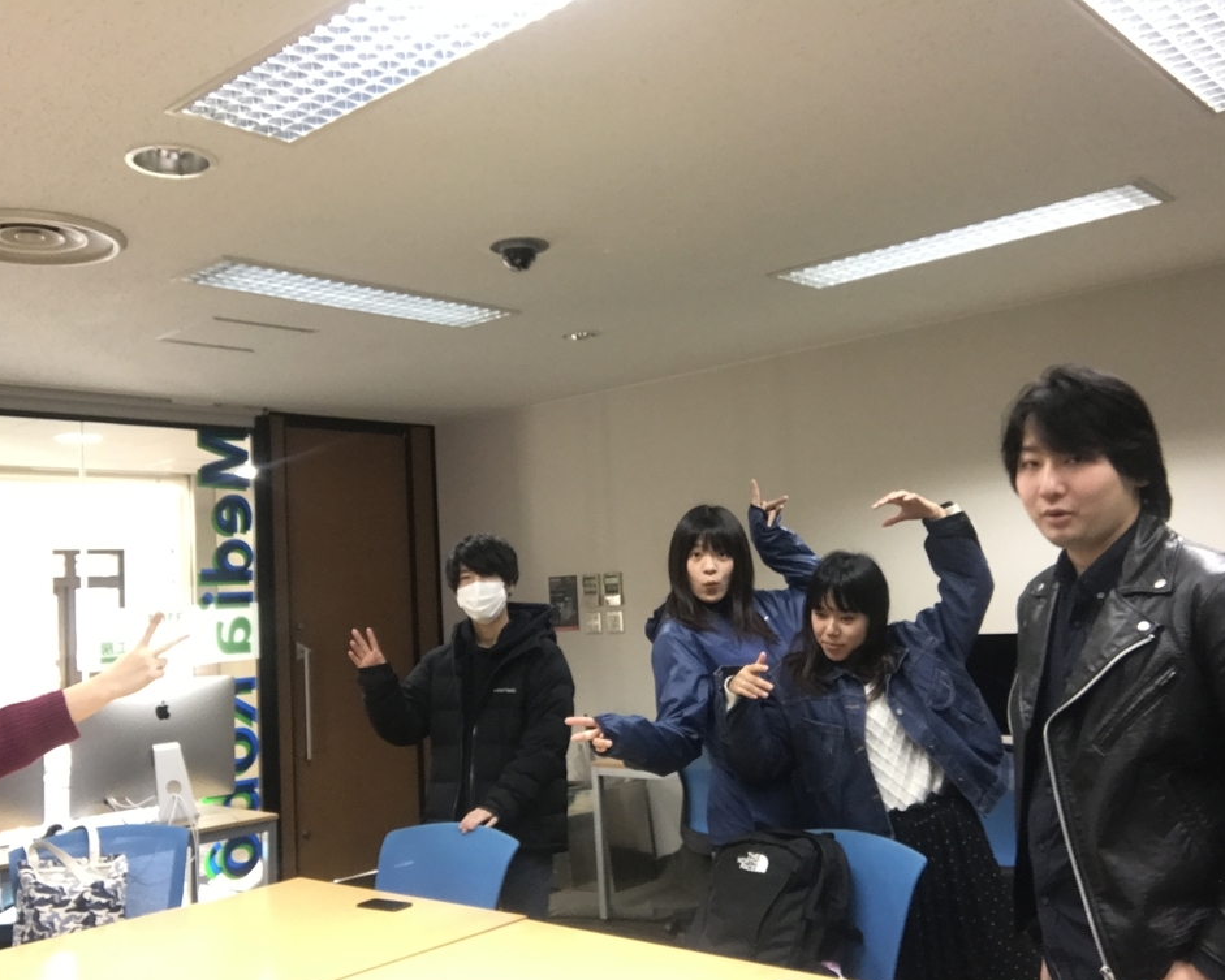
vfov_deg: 43.4
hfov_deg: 52.8
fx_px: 1233
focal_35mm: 34
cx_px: 592
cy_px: 489
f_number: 2.2
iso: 100
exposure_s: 1/33
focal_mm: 2.87
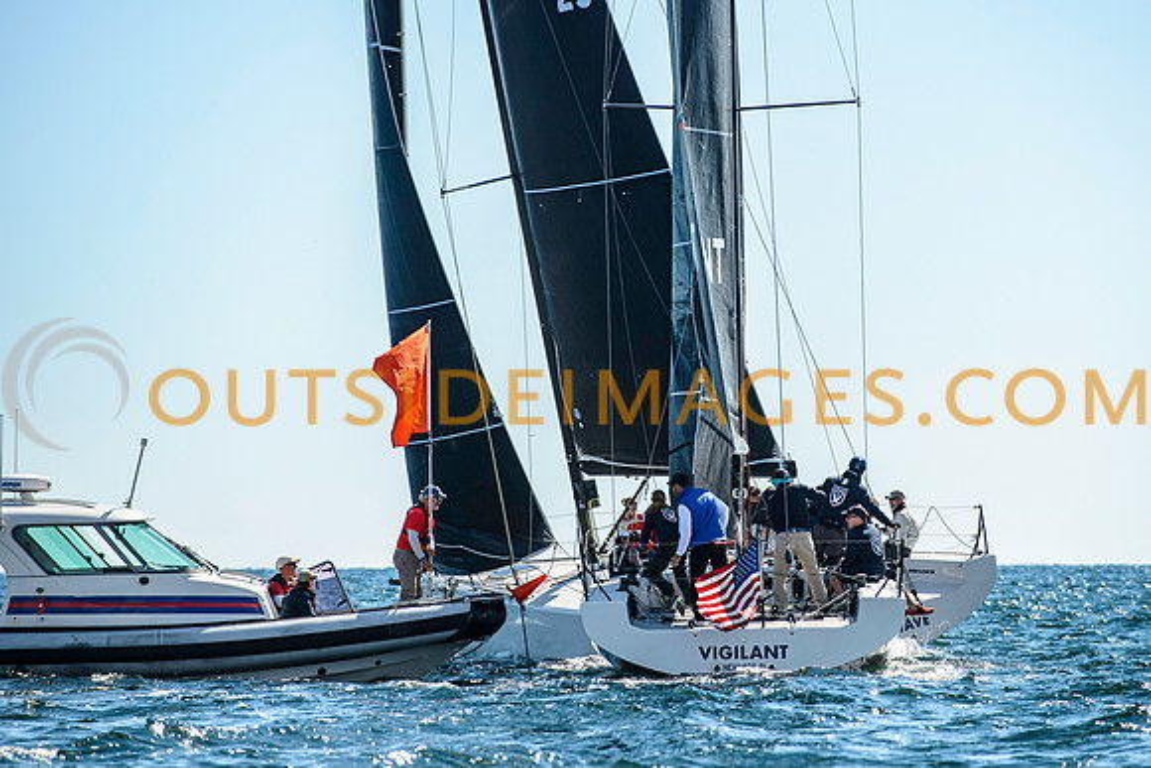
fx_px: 7550
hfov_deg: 8.7
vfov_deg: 5.8
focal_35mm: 236
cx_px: 666
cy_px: 381
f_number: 5
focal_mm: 200
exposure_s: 1/2500
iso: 250
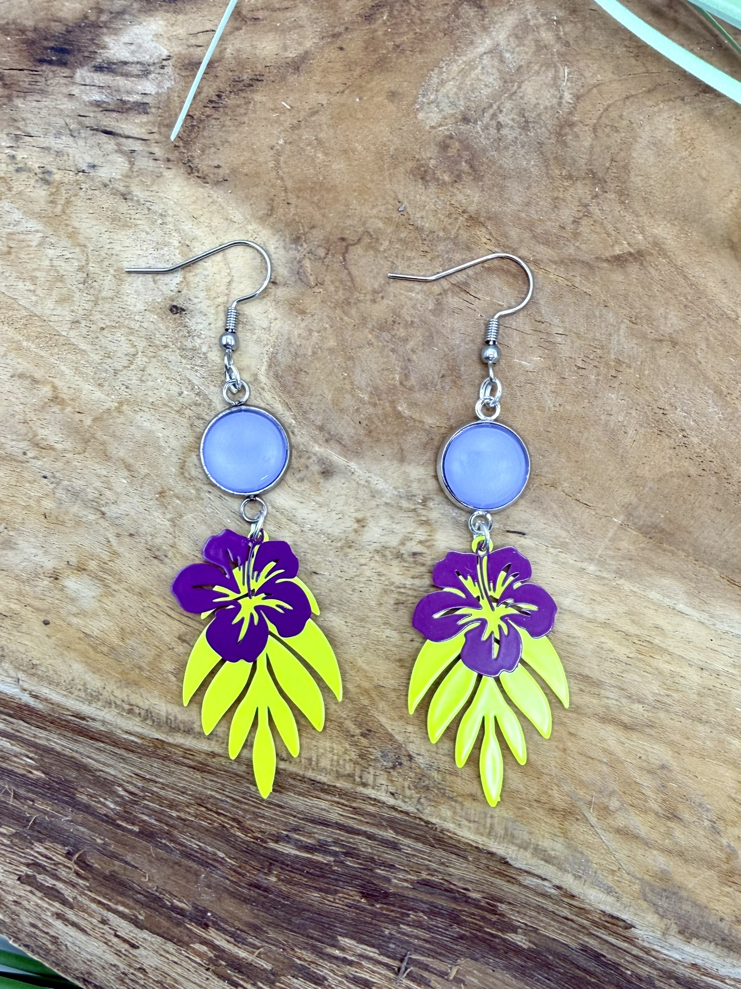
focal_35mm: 24
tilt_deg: -86.4
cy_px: 494
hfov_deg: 56.8
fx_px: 685
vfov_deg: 71.6
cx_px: 370
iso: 40
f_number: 2.2
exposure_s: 1/133
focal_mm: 2.22
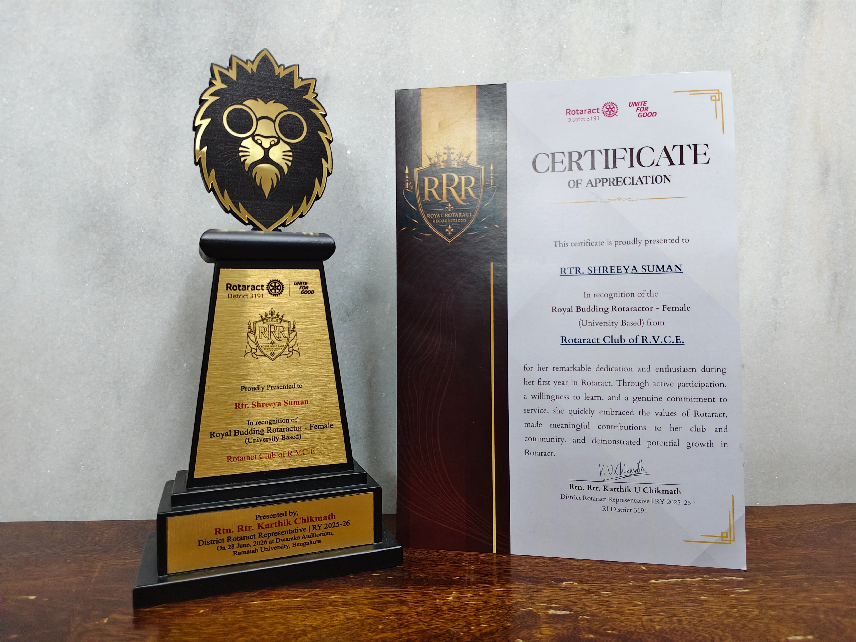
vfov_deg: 58.9
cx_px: 428
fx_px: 569
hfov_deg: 73.9
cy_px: 321
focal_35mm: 23
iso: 827
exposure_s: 1/100
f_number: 1.88
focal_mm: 5.56
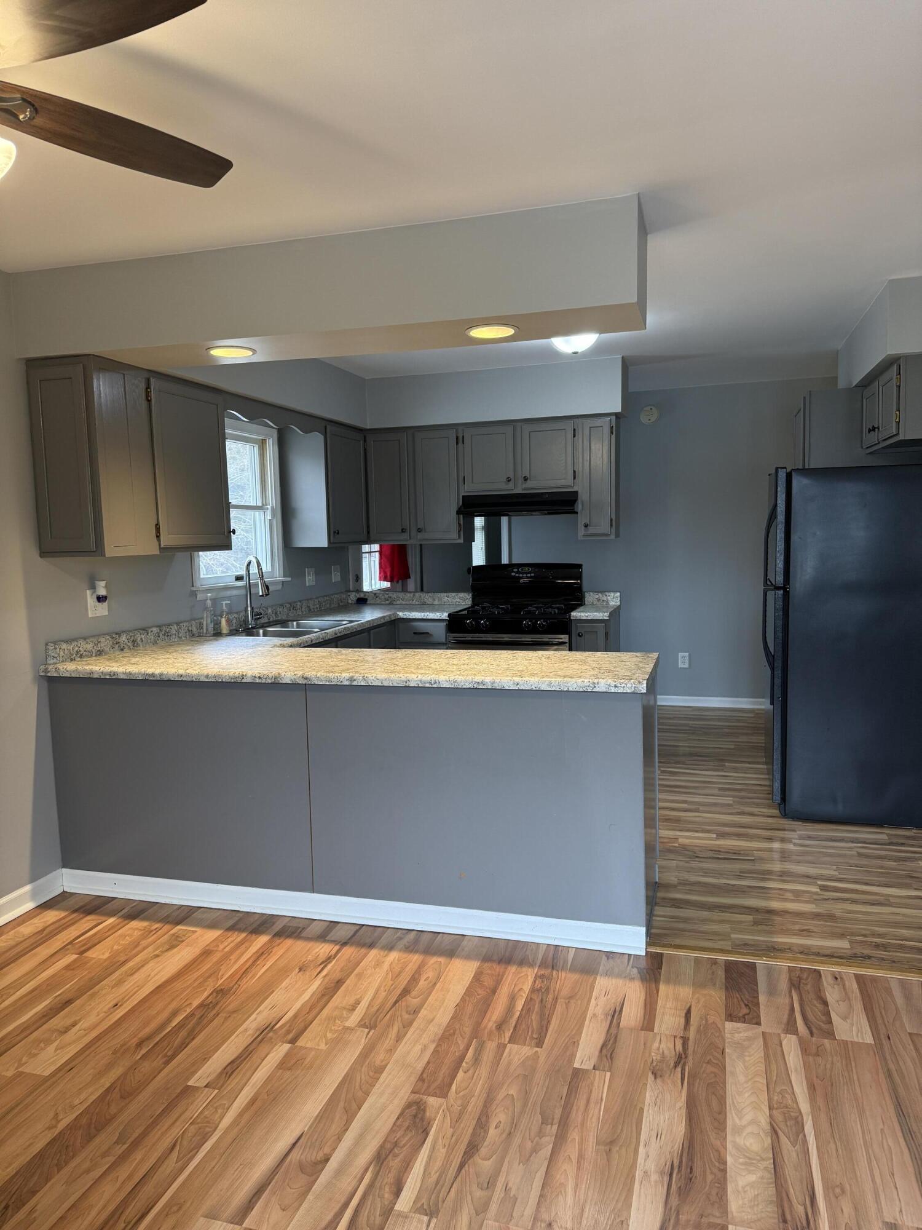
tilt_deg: -6.0
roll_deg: +1.7
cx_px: 461
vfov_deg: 71.6
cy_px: 615
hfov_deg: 56.8
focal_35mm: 24
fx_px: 852
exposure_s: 1/120
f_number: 1.78
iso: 160
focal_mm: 6.76
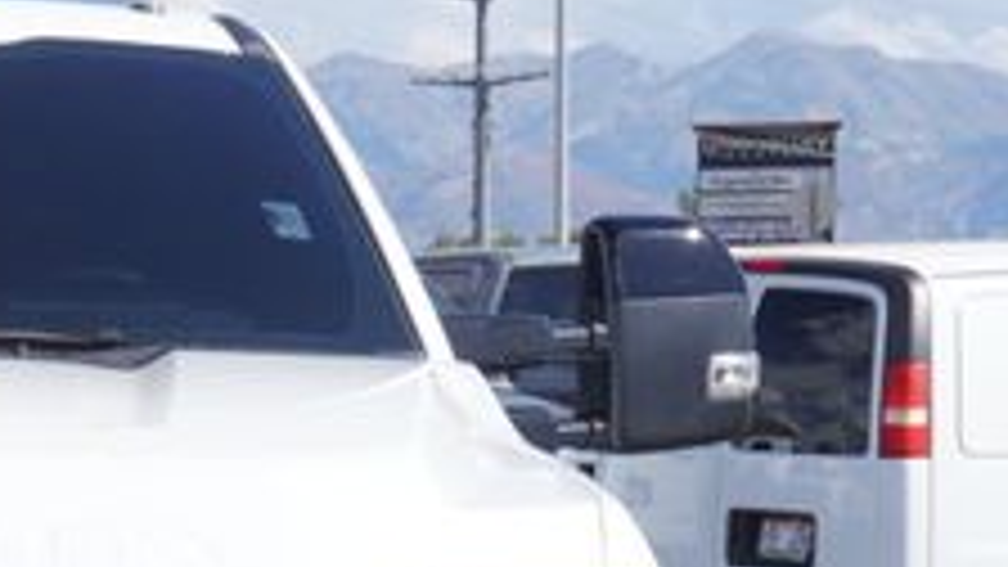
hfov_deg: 12.9
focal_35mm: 162
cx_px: -207
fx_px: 4330
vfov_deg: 7.4
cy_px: 846
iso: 100
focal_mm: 36
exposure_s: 1/200
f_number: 9
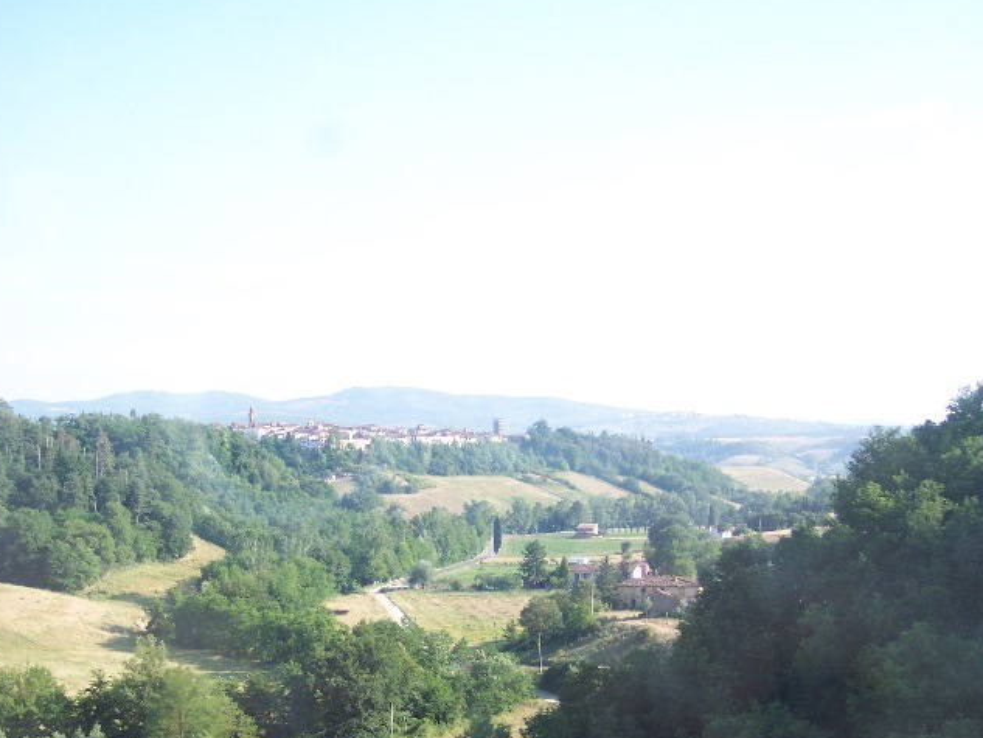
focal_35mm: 48
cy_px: 444
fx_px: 1363
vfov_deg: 30.2
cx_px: 399
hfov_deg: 39.5
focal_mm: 8
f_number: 2.8
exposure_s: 1/250
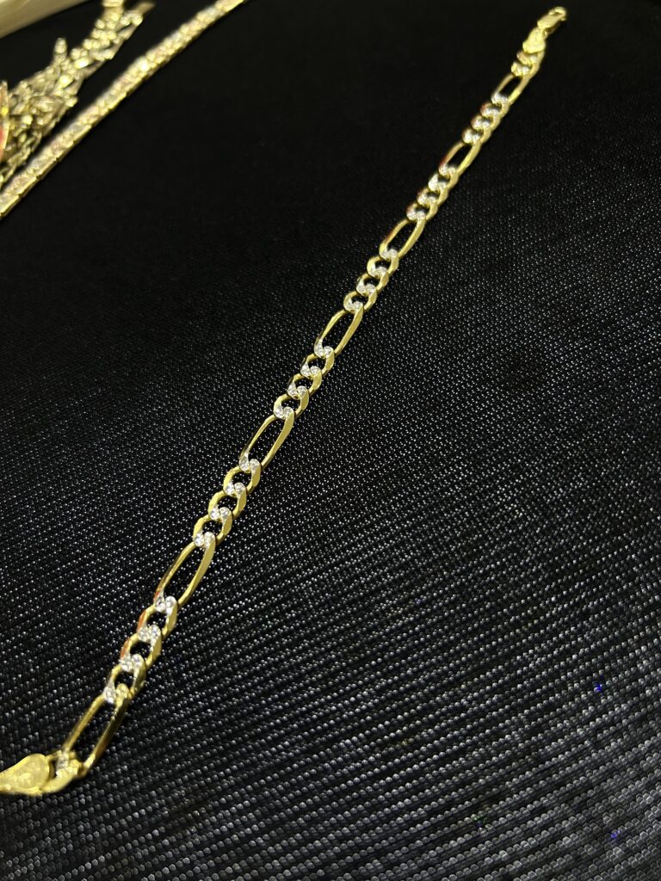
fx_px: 662
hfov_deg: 53.1
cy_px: 440
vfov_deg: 67.3
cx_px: 330
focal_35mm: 26
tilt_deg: -57.2
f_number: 1.5
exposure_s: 1/120
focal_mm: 5.7
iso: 125
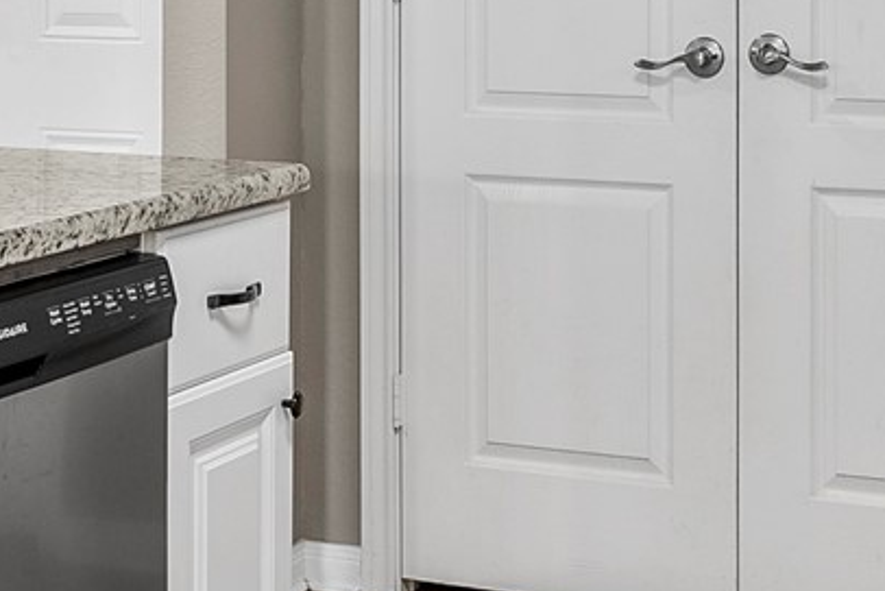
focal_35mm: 91
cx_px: 425
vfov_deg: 14.6
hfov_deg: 22.4
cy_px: -76
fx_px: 2238
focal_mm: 17
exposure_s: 1
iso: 160
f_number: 8
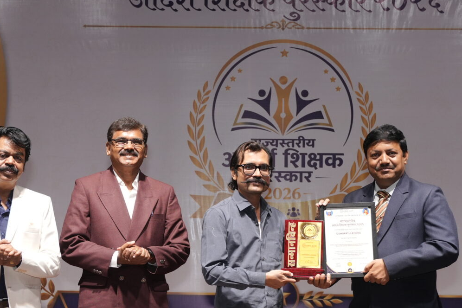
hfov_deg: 22.2
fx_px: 1178
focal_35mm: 92
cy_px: 248
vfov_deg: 14.8
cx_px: 204
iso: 400
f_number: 3.2
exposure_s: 1/100
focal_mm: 35.7
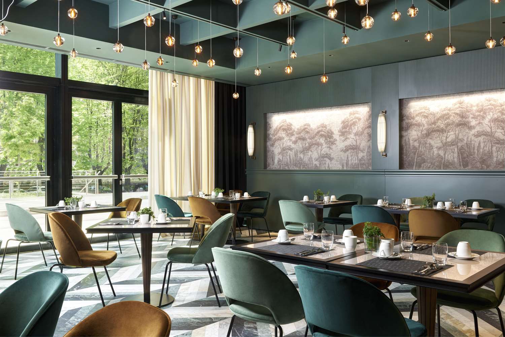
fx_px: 463
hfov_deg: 57.2
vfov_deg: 40.0
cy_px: 168
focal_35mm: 33
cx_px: 252
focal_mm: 33
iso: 200
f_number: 14
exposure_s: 1/2
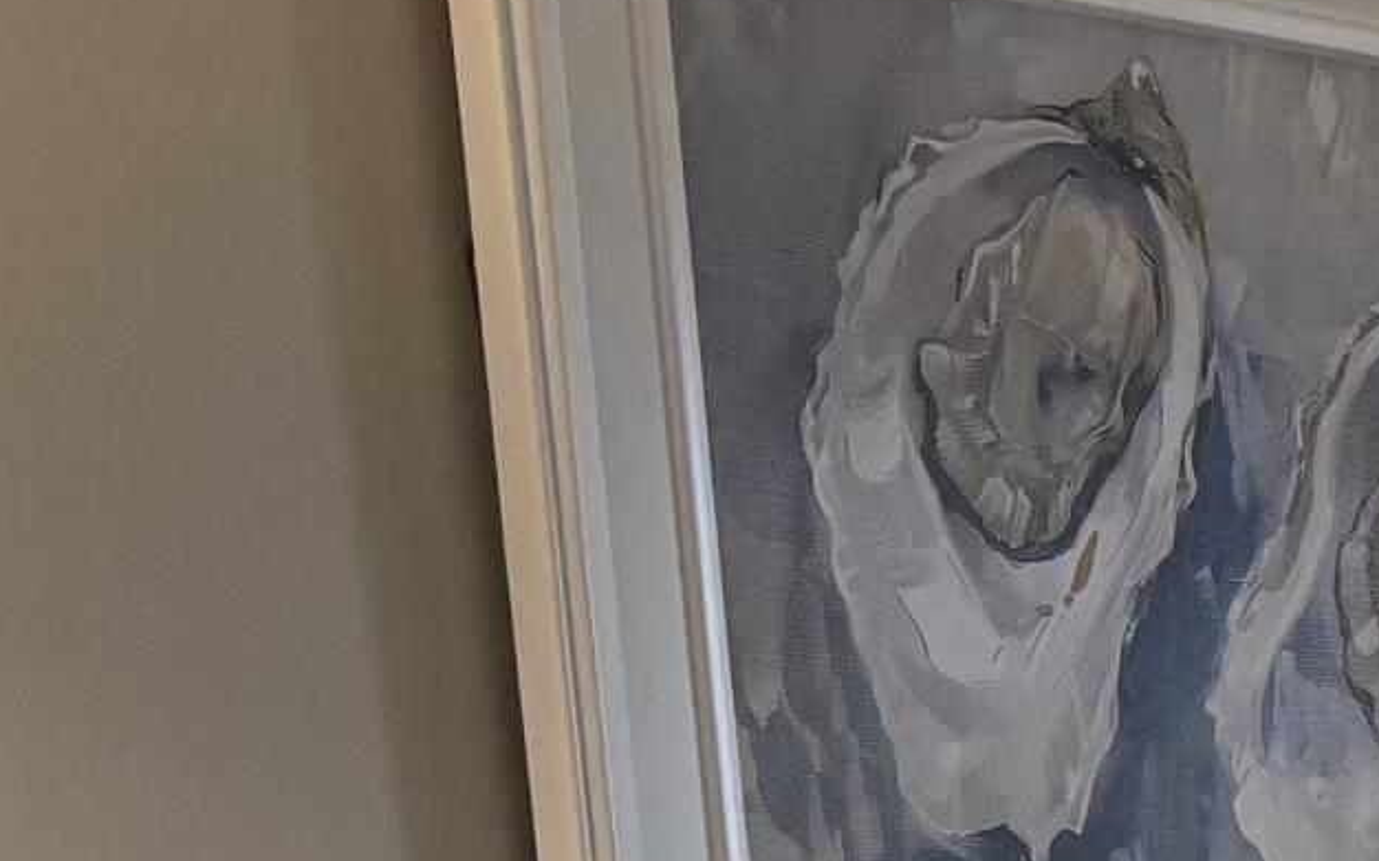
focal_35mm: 122
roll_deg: +2.3
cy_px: 1810
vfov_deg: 9.9
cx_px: 2313
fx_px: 4584
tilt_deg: -11.9
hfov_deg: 15.3
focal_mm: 6.76
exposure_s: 1/120
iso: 160
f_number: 1.78
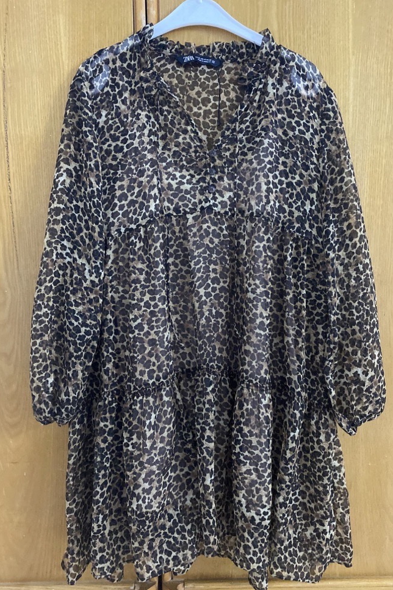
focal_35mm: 28
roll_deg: +0.7
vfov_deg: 65.5
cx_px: 223
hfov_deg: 46.3
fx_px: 458
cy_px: 296
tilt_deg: -6.9
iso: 640
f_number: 1.8
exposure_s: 1/25
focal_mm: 4.25
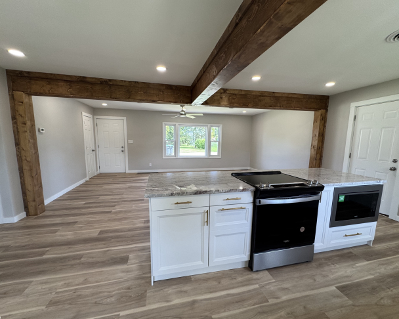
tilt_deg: -8.4
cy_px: 163
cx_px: 200
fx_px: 177
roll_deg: -1.3
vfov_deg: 84.0
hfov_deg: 96.8
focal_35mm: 15
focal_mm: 2.22
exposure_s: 1/120
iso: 100
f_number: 2.2
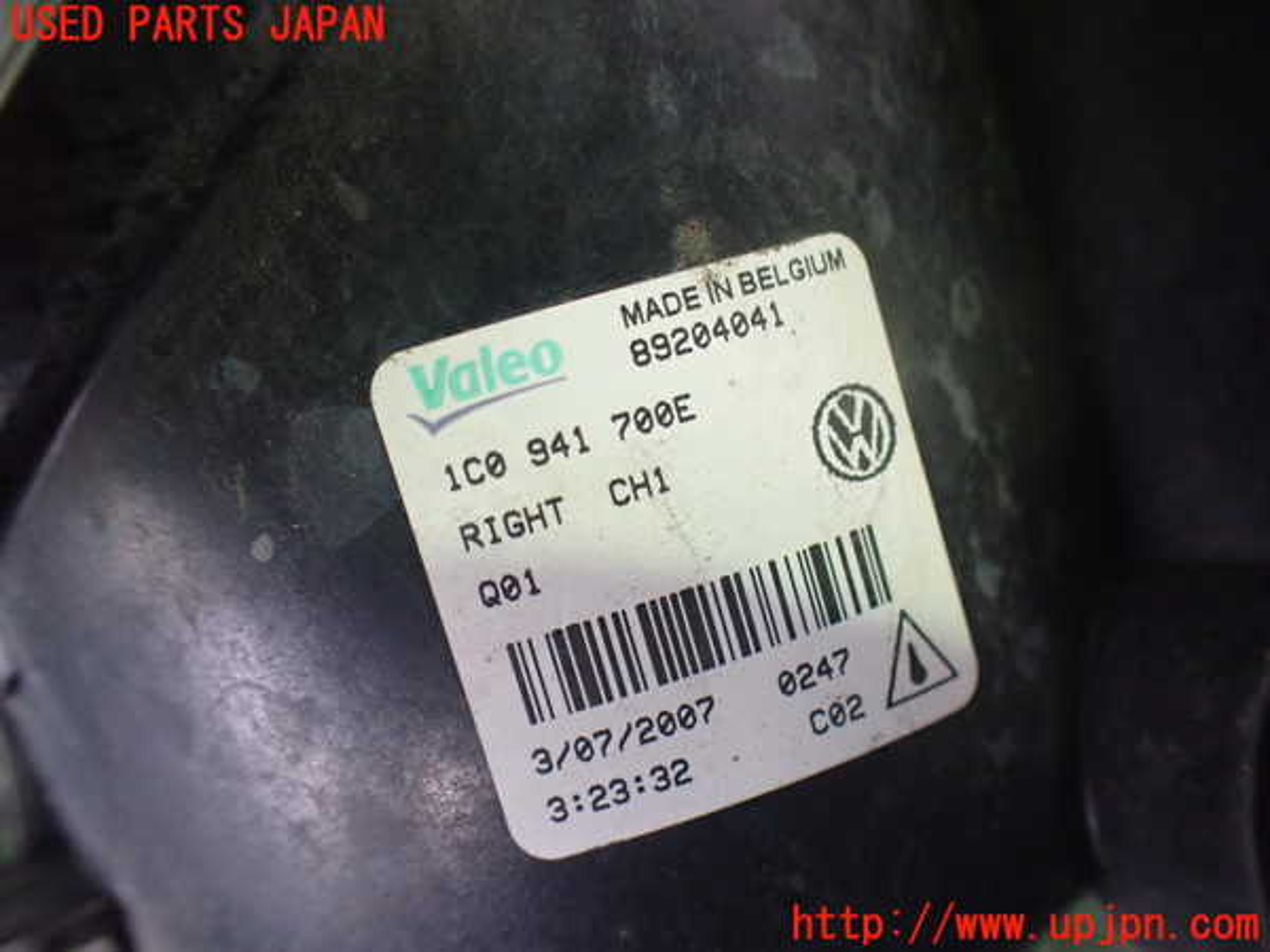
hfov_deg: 60.0
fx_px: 1101
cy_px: 476
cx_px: 635
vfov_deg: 46.8
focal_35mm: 30
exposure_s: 1/80
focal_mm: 5.4
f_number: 2.3
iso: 800
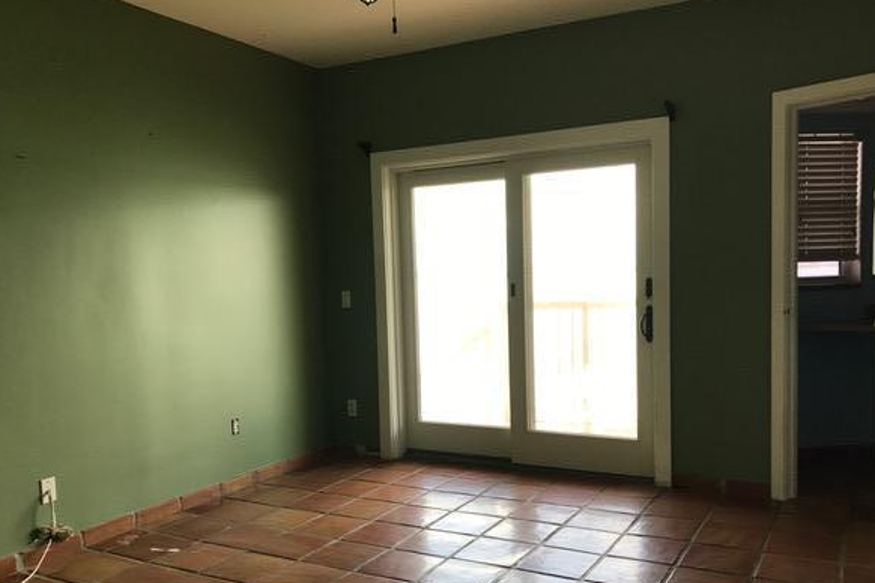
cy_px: 338
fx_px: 778
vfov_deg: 41.0
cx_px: 438
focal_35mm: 32
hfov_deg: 58.7
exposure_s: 1/115
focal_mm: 3.99
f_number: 1.8
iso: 20
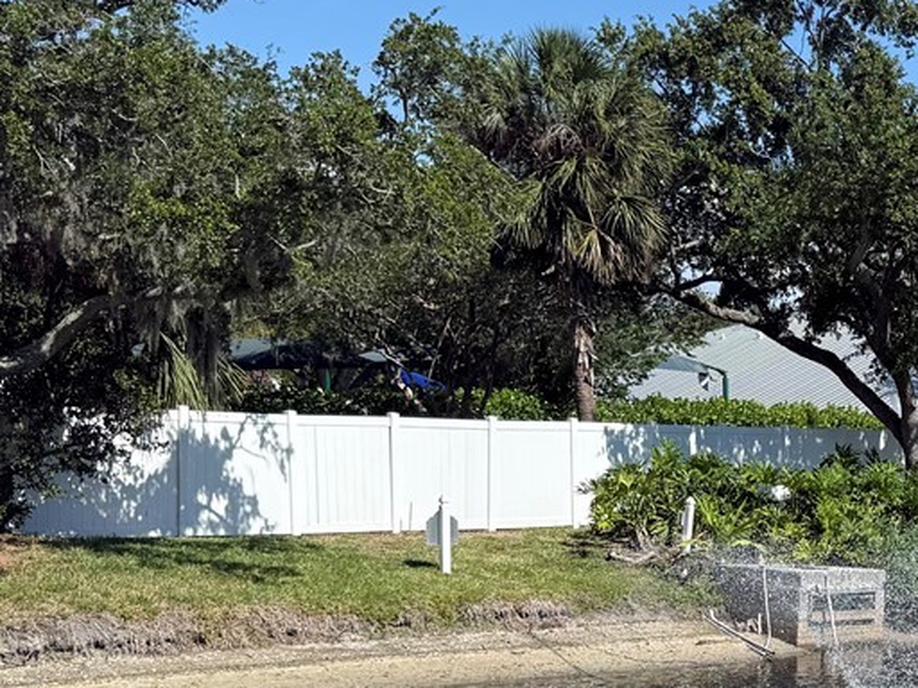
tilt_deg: -3.0
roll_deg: -0.9
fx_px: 1989
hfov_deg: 23.8
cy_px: 591
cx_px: 1079
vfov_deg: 19.4
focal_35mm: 75
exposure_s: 1/4673
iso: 80
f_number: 1.78
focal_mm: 6.76
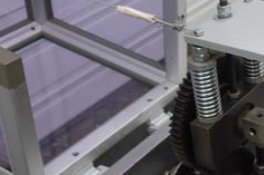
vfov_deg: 17.2
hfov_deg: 23.0
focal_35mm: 79
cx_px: 338
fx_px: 579
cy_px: 101
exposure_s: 1/125
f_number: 3.5
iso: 160
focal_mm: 14
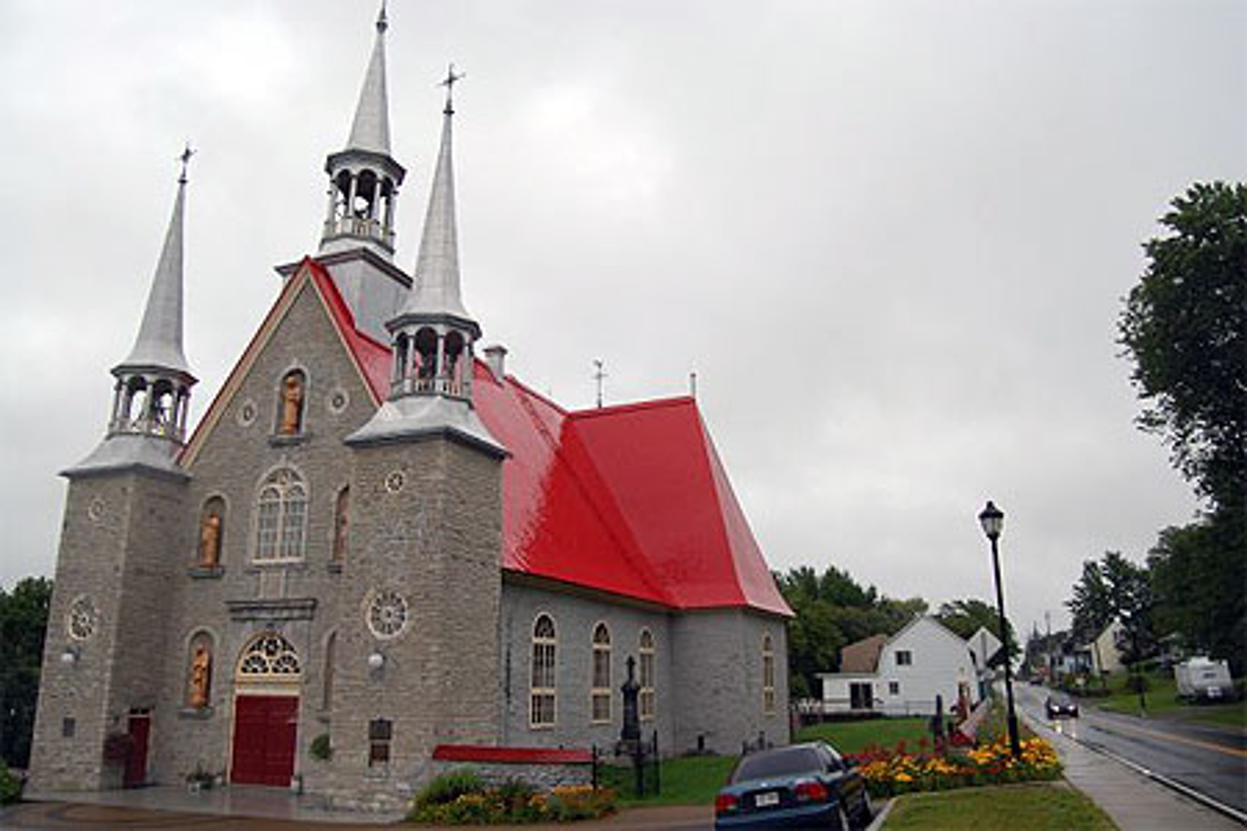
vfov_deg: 47.9
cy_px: 416
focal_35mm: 27
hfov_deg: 67.4
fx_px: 935
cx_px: 624
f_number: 5.6
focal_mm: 18
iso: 200
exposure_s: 1/125
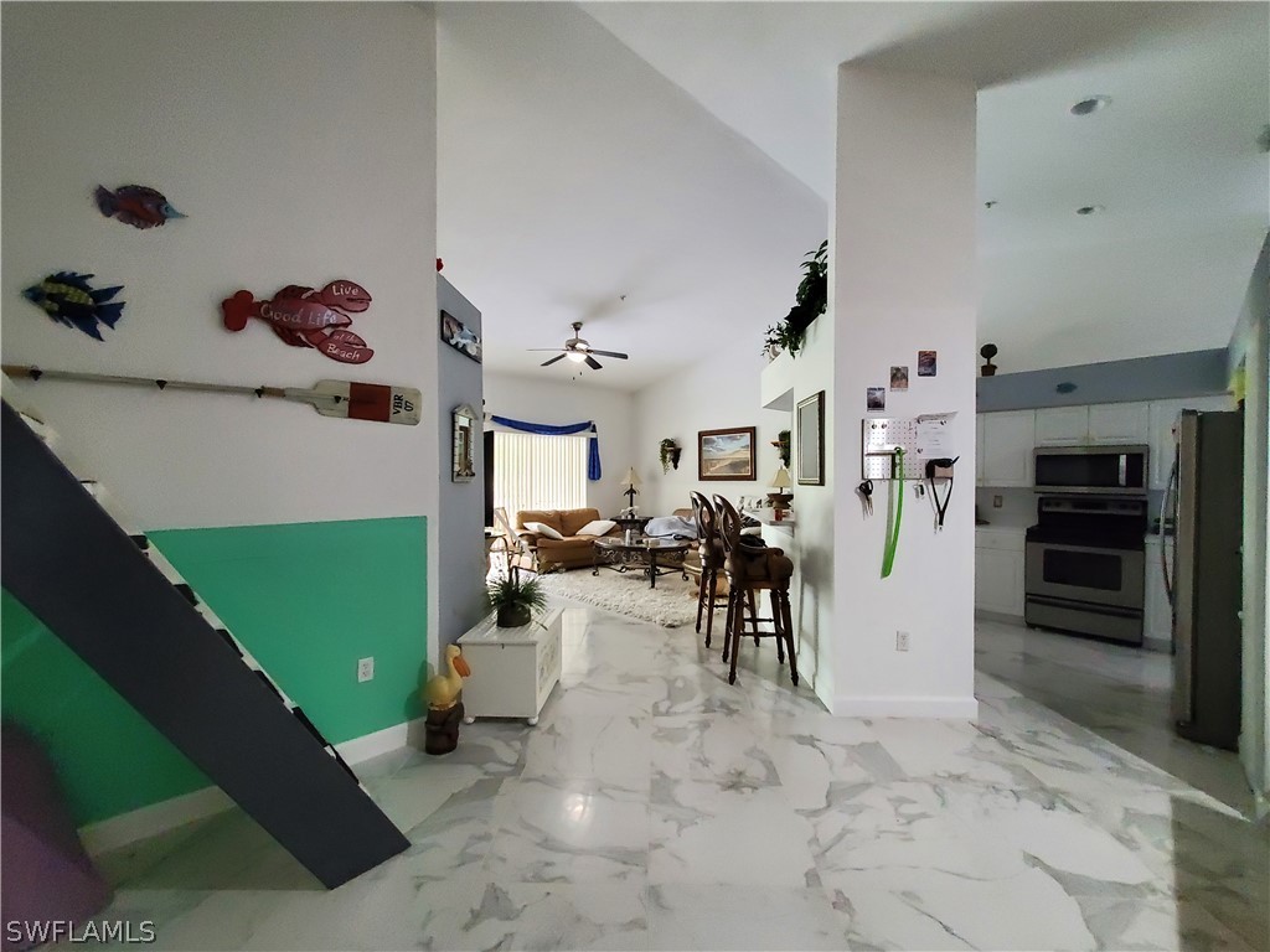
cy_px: 476
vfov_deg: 89.9
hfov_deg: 106.2
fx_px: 477
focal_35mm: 13
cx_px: 635
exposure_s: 1/30
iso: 1000
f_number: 2.2
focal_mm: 1.8
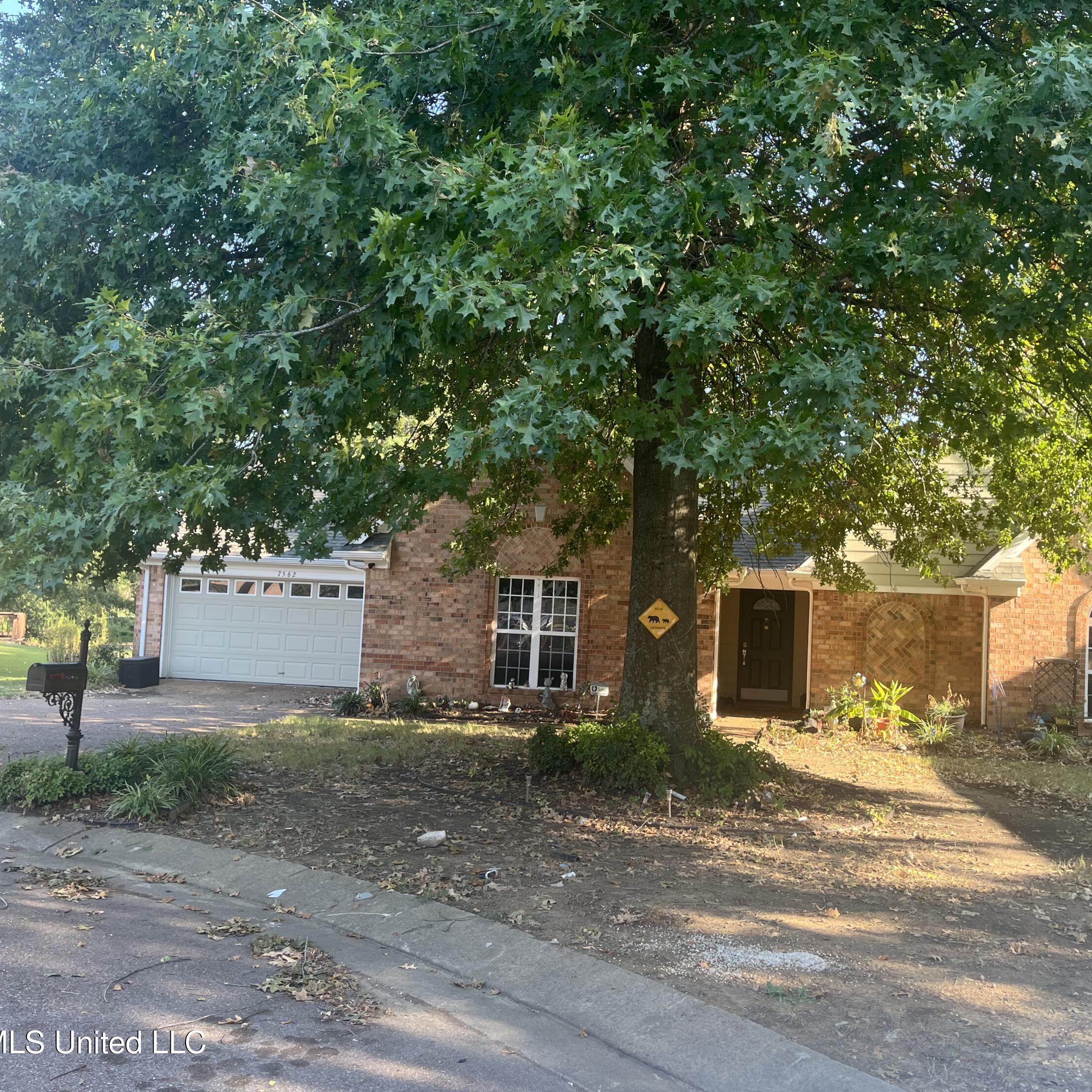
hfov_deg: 52.4
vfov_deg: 52.5
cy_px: 541
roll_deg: -1.4
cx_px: 616
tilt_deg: +5.6
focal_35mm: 31
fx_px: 1106
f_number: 1.6
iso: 32
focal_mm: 5.1
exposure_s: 1/151
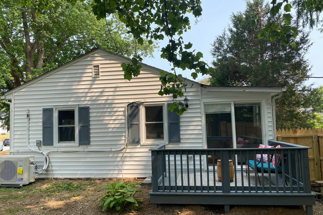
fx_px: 251
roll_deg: +2.0
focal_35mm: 28
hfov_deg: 65.5
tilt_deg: +3.1
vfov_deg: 46.4
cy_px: 105
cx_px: 162
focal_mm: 4.25
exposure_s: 1/858
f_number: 1.8
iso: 32
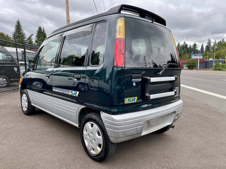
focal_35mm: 25
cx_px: 113
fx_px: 163
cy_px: 84
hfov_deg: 69.4
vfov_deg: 54.9
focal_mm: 5.1
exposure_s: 1/406
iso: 32
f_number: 1.6
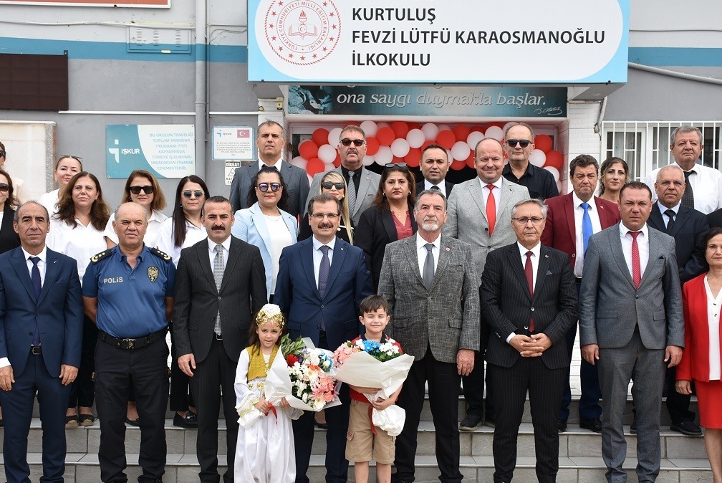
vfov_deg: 23.8
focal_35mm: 57
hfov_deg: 35.0
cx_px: 346
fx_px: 1144
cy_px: 274
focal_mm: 32
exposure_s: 1/160
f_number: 6.3
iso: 100
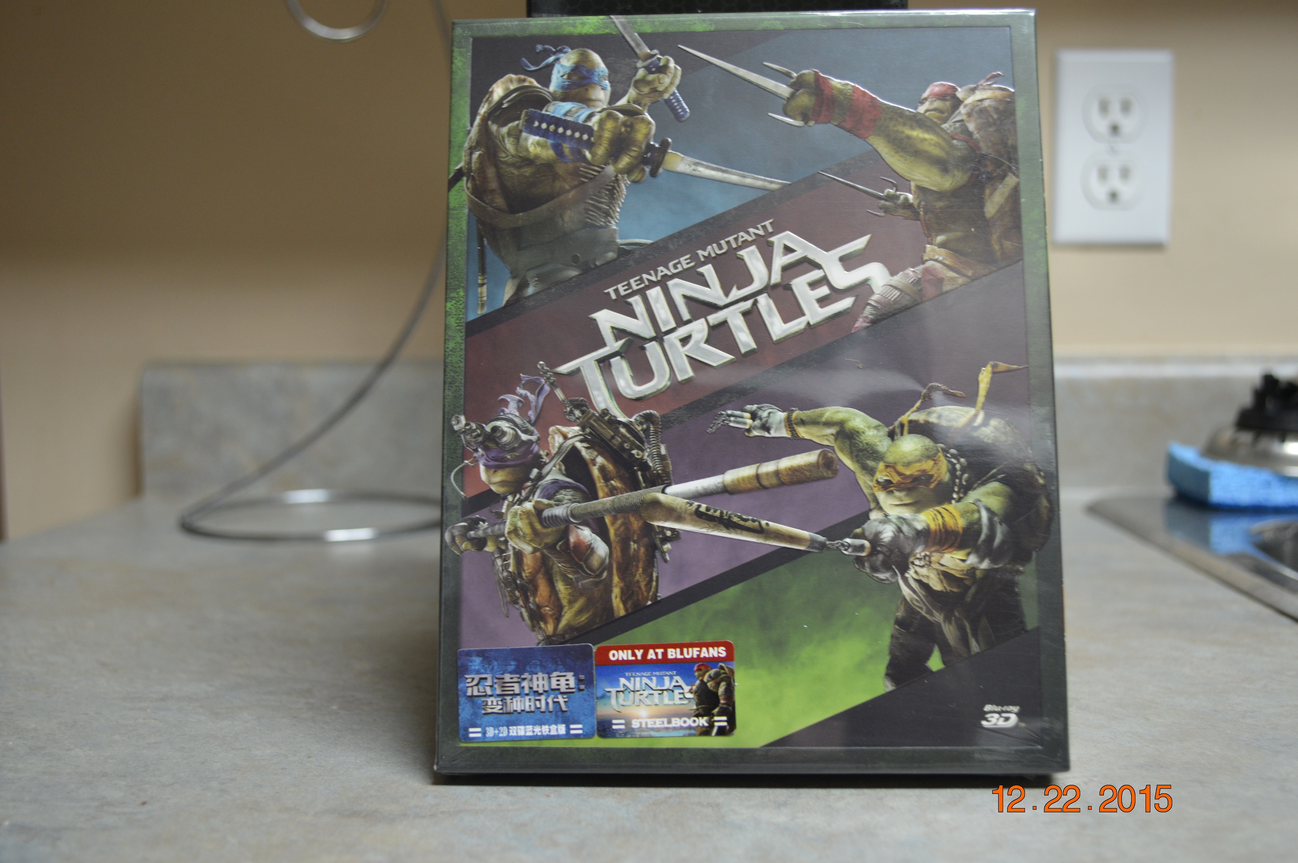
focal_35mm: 36
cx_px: 649
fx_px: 1297
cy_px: 432
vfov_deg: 36.8
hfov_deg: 53.2
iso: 450
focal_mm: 24
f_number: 4
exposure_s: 1/15
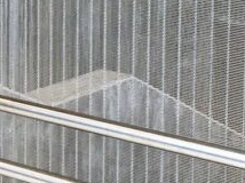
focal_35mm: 139
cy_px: -48
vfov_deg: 10.4
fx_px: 983
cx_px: -60
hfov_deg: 13.8
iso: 50
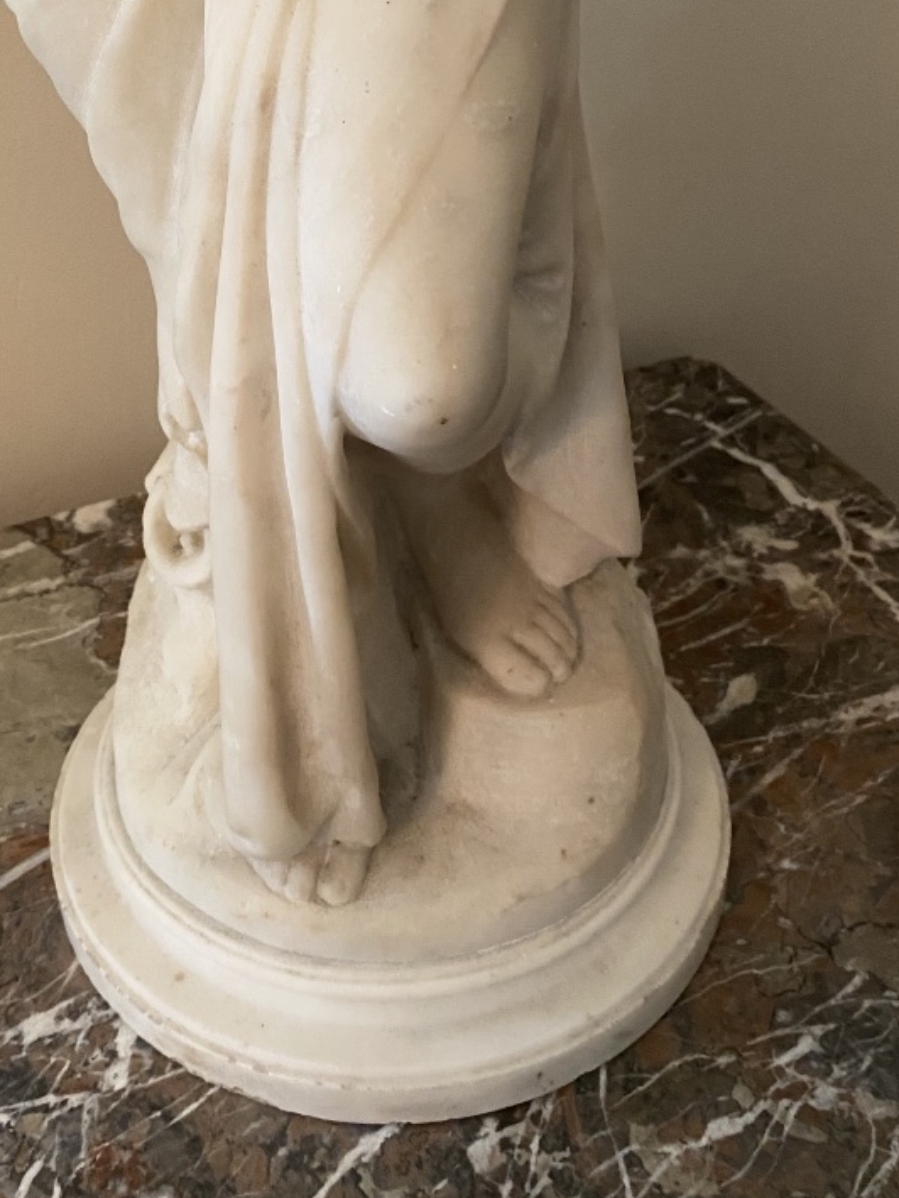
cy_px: 316
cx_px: 316
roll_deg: +2.8
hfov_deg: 32.7
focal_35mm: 44
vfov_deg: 41.8
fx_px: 1523
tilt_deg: -25.9
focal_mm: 4.25
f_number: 1.8
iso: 400
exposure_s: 1/33
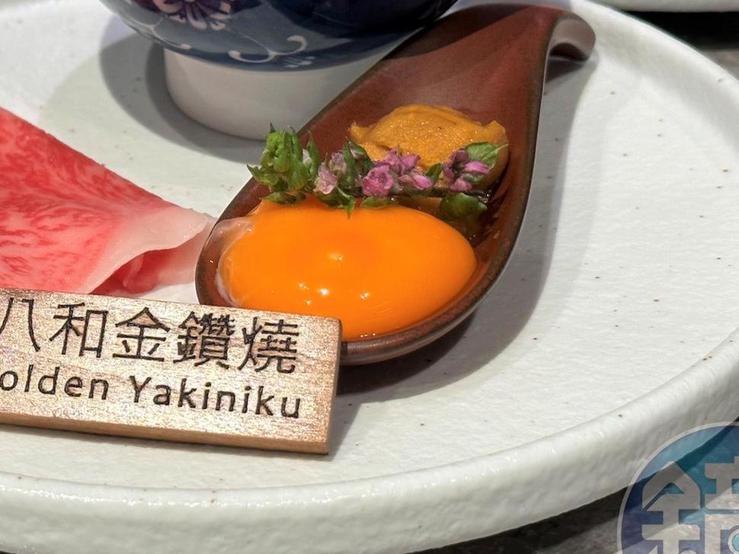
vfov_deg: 14.9
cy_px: 117
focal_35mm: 99
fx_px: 2113
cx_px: 122
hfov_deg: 19.6
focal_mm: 6.86
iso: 80
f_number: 1.78
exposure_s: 1/120
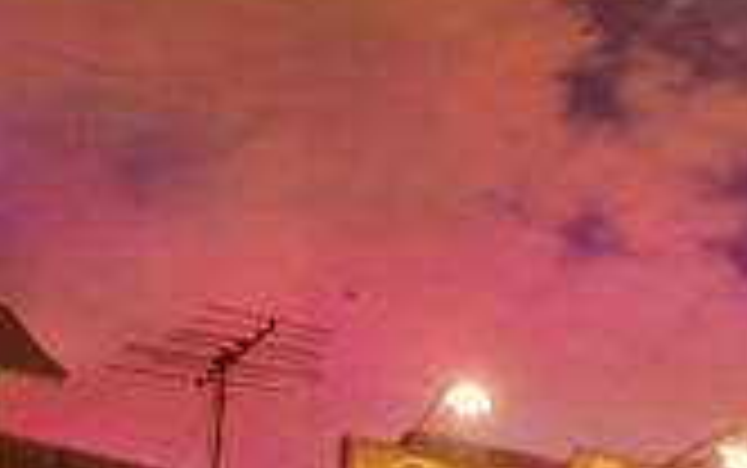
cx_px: 801
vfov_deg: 7.3
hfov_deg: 12.4
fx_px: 3382
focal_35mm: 166
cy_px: 1186
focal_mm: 18
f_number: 5
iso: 200
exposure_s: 1/1.3
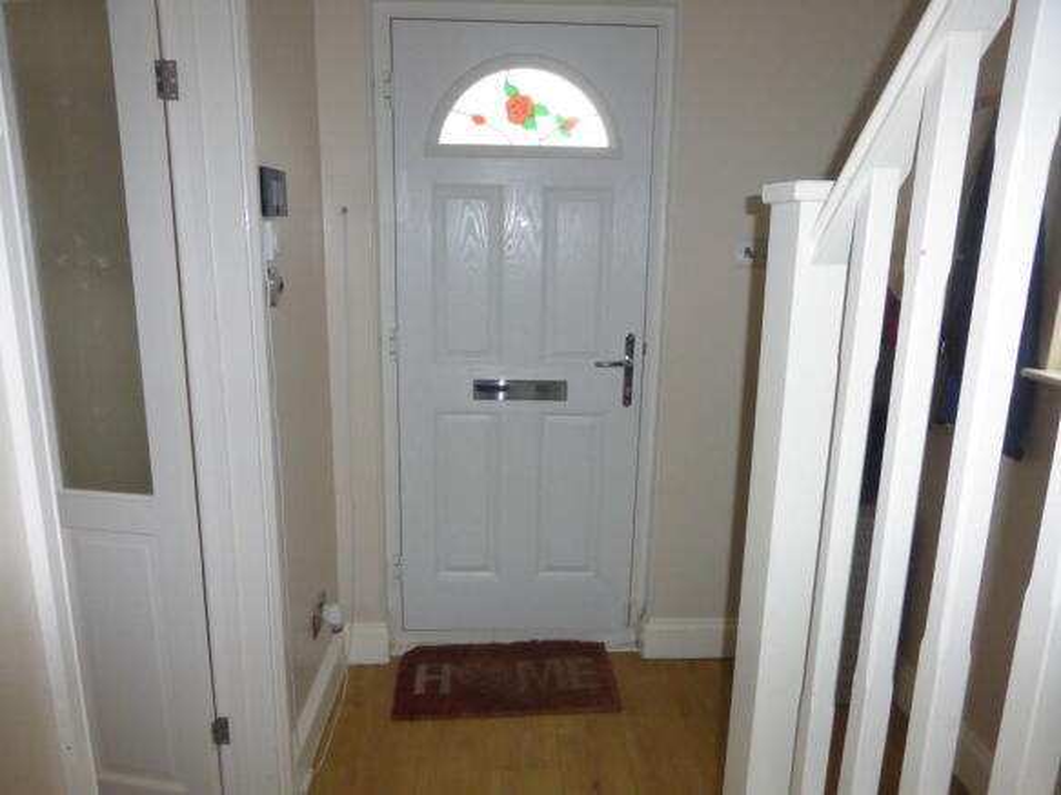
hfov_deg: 71.6
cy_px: 398
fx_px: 735
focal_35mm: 24
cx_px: 530
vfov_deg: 56.8
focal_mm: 4.3
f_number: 3.3
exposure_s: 1/60
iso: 500
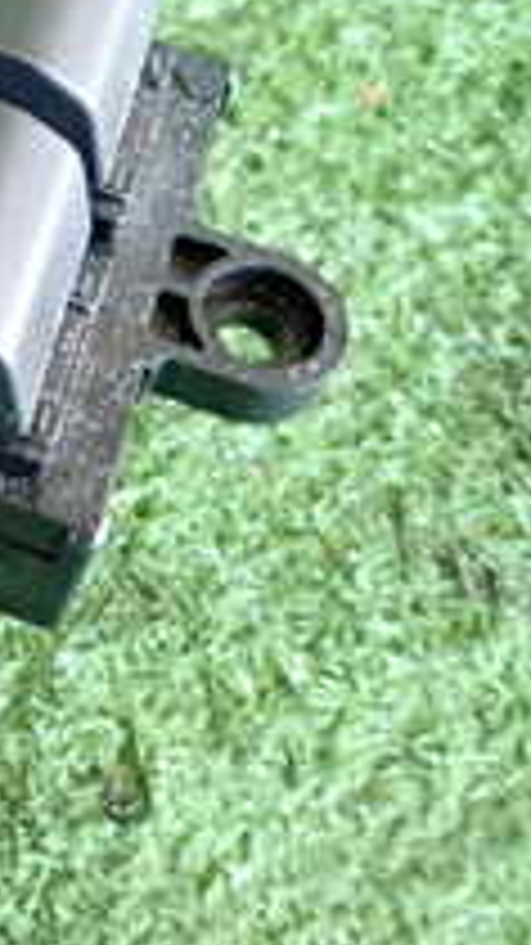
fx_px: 1954
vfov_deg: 26.1
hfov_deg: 12.8
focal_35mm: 78
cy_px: 50
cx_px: -634
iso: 250
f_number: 2
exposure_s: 1/30
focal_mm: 4.5
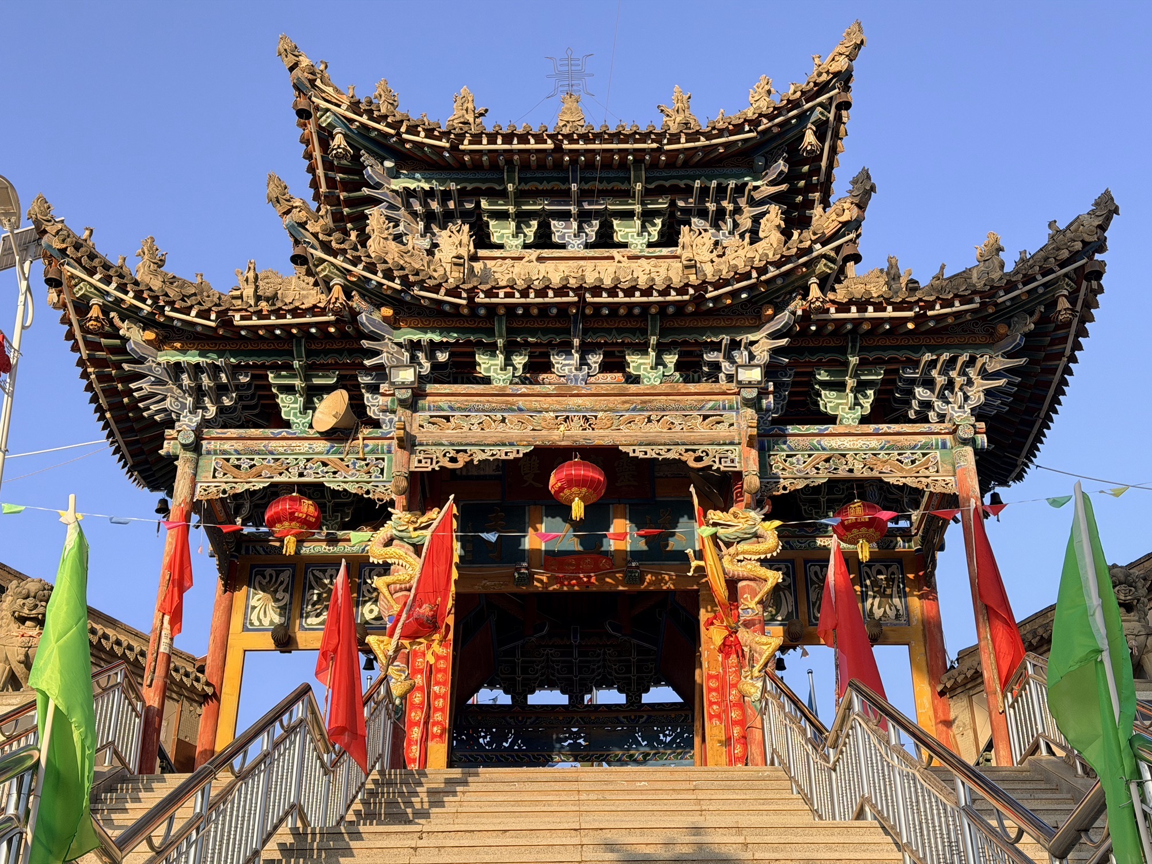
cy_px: 432
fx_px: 1597
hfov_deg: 39.7
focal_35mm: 48
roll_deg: +1.0
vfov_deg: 30.3
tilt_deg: +31.2
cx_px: 576
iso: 64
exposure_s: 1/1330
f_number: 1.78
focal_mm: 6.76
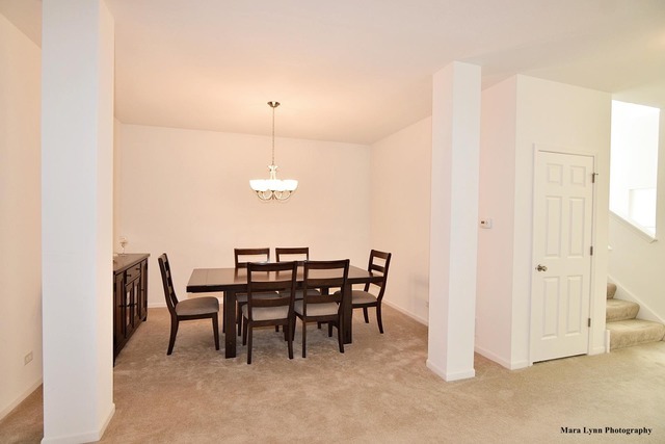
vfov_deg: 72.1
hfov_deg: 95.0
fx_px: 305
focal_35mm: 16
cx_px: 332
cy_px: 222
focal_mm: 11
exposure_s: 1/125
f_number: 5.6
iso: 800
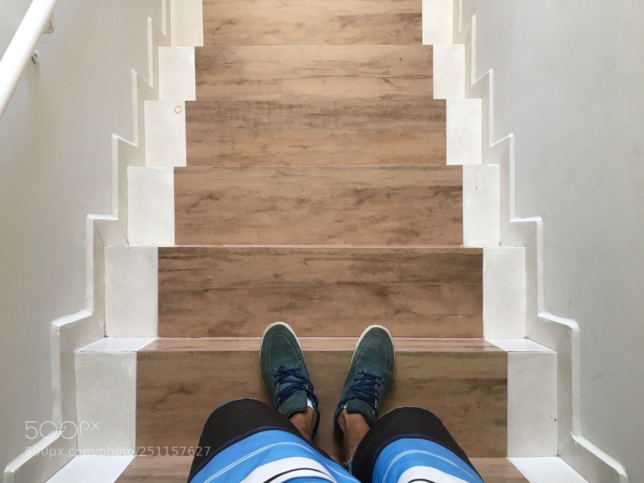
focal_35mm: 29
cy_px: 242
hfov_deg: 61.7
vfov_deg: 48.2
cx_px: 322
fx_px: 540
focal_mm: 4.15
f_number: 2.2
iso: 64
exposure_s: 1/30
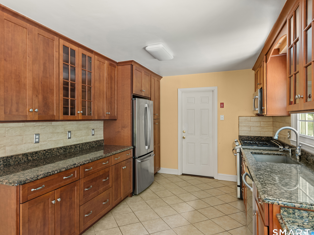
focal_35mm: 22
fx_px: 200
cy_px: 119
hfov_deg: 76.3
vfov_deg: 61.1
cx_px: 147
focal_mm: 20
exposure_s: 1.6
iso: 250
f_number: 11
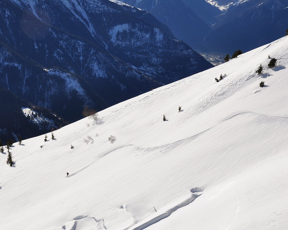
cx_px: 118
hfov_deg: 27.9
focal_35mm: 68
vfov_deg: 22.5
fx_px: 579
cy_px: 115
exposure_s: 1/500
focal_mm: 40
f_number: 13
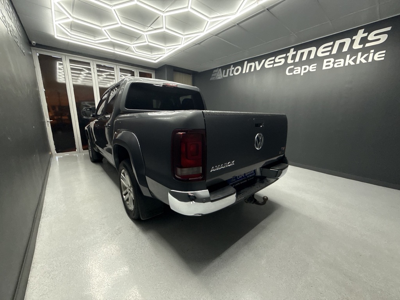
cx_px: 200
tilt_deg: -12.0
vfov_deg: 85.7
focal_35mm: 14
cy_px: 150
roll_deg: -0.7
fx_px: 162
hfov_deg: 102.1
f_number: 2.2
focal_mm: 2.22
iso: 320
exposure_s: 1/100
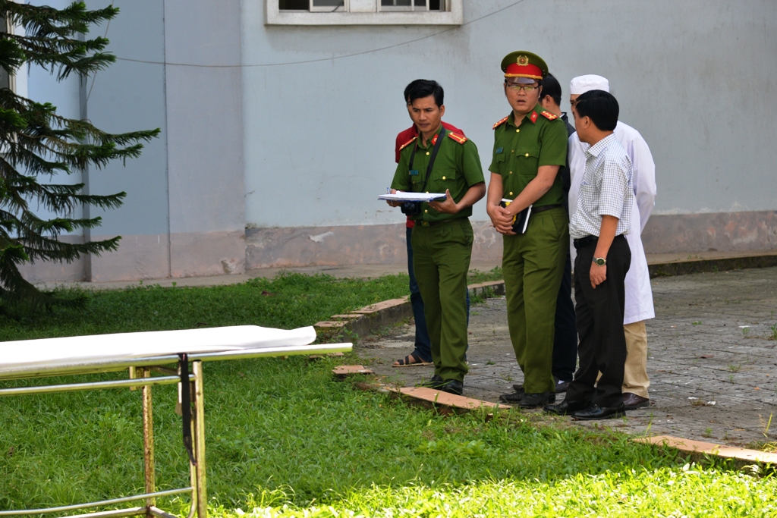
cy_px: 259
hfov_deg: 19.5
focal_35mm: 105
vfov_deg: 13.0
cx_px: 388
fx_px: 2266
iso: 640
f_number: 7.1
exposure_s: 1/800
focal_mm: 105
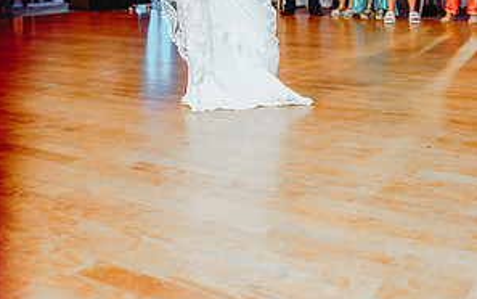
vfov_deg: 22.4
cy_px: -43
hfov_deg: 37.5
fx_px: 702
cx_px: 238
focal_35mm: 54
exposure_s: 1/250
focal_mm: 35
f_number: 2
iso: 1600
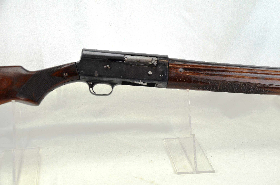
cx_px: 140
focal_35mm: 66
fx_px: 512
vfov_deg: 20.5
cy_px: 92
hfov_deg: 30.6
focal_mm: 44
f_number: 5.6
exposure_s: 1/125
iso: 400
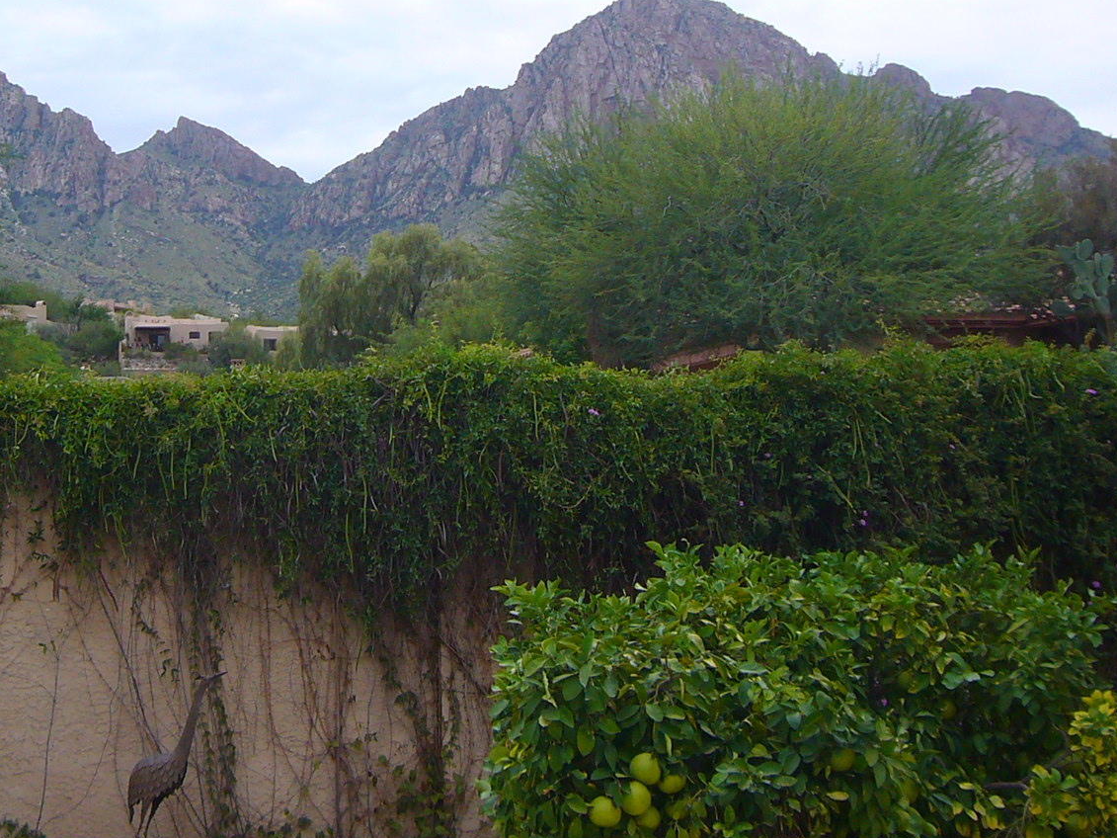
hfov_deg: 32.8
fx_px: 1871
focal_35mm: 58
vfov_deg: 25.1
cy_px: 289
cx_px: 331
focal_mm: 4.9
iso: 80
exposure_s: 1/250
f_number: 5.6
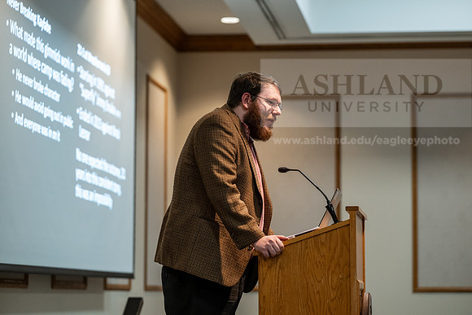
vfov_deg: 12.5
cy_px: 158
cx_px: 236
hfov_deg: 18.6
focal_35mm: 110
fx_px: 1442
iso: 2000
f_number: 3.2
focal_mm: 110
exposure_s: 1/200
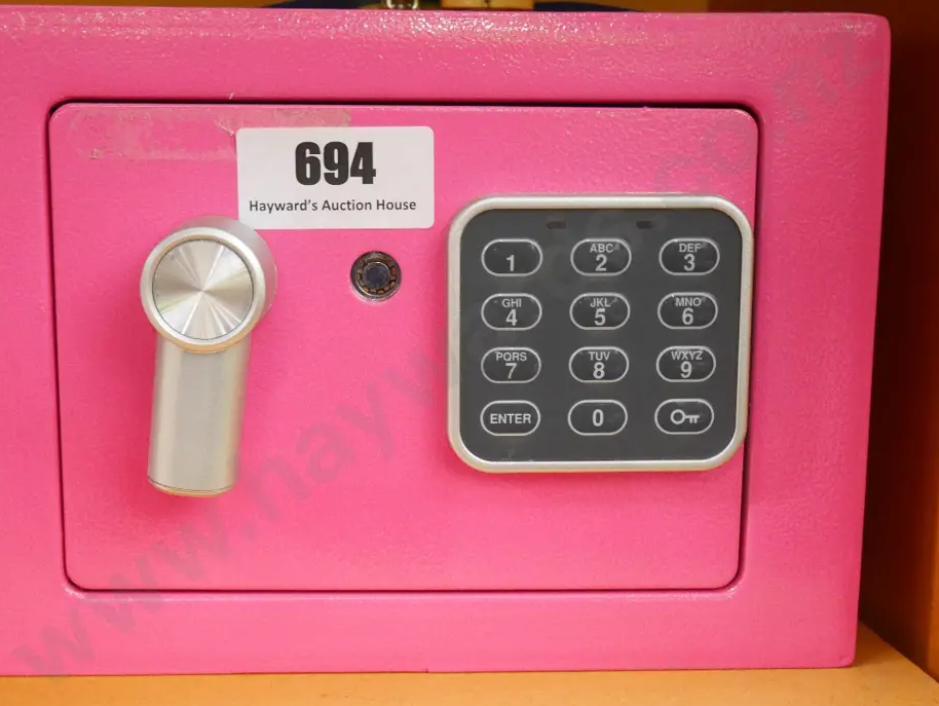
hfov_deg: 34.3
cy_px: 358
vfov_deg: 26.1
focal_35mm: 56
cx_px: 446
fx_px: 1520
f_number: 5.1
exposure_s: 1/15
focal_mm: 25
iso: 3200
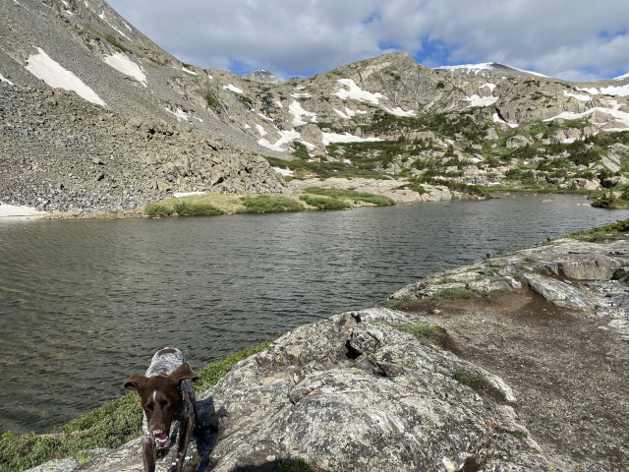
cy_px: 236
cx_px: 314
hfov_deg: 67.3
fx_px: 472
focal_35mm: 26
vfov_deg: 53.1
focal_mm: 4.25
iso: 32
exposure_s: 1/2513
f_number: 1.8
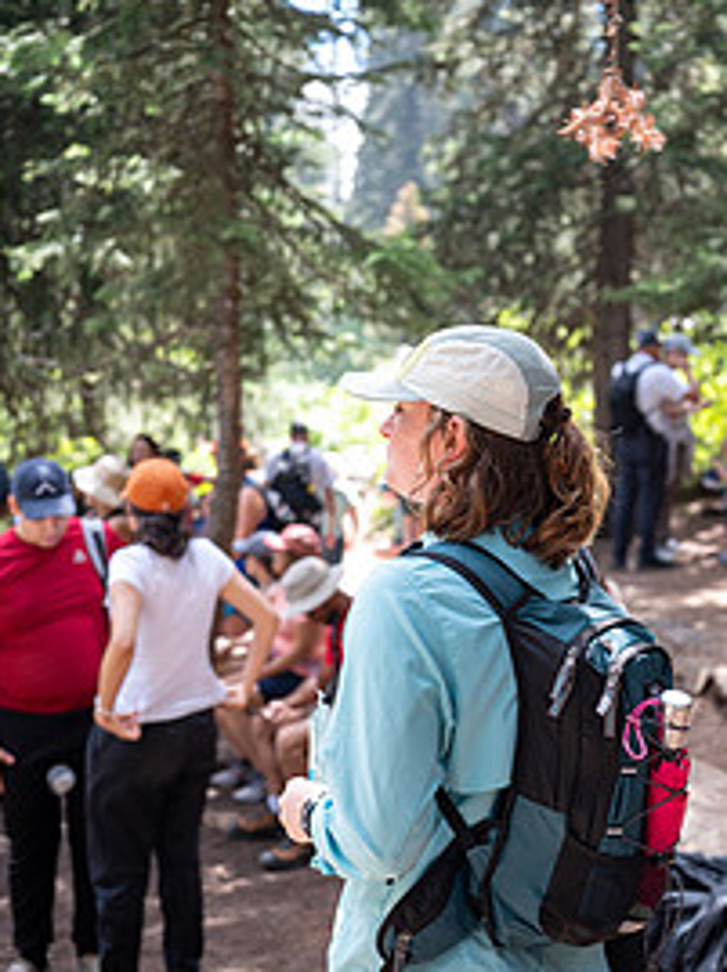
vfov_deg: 33.2
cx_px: 481
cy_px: 542
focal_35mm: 58
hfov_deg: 25.1
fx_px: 1628
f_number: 2.8
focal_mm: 36
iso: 180
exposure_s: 1/250
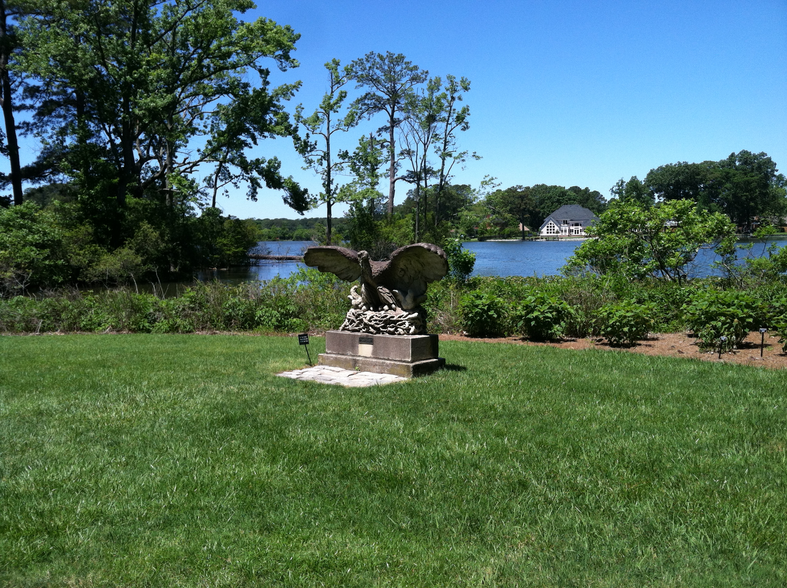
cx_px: 394
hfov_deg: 52.7
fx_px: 795
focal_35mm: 35
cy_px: 294
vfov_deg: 40.6
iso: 80
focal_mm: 3.85
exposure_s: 1/848
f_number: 2.8
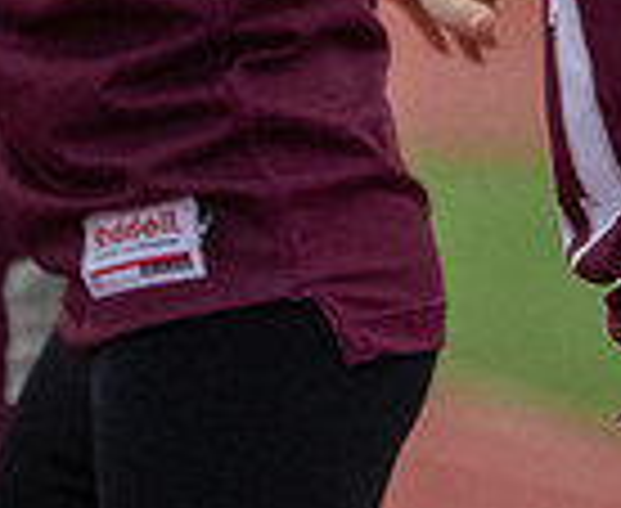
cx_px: 870
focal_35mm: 2234
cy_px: -363
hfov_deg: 0.9
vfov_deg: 0.7
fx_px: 41439
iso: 5000
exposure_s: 1/1000
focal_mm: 400
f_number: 5.6
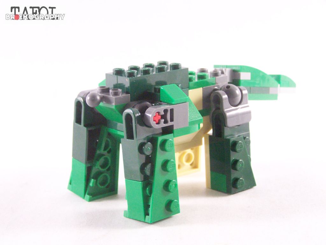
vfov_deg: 19.6
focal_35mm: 75
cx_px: 163
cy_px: 122
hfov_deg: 26.0
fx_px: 706
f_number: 3.2
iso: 400
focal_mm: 12.4
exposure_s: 1/60
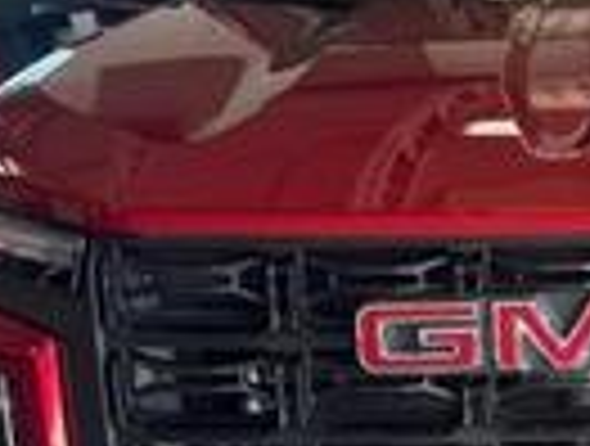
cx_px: 662
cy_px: 369
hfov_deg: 20.2
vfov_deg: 16.0
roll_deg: +1.7
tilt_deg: -12.7
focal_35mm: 92
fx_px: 1572
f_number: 1.78
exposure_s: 1/318
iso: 80
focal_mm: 6.76
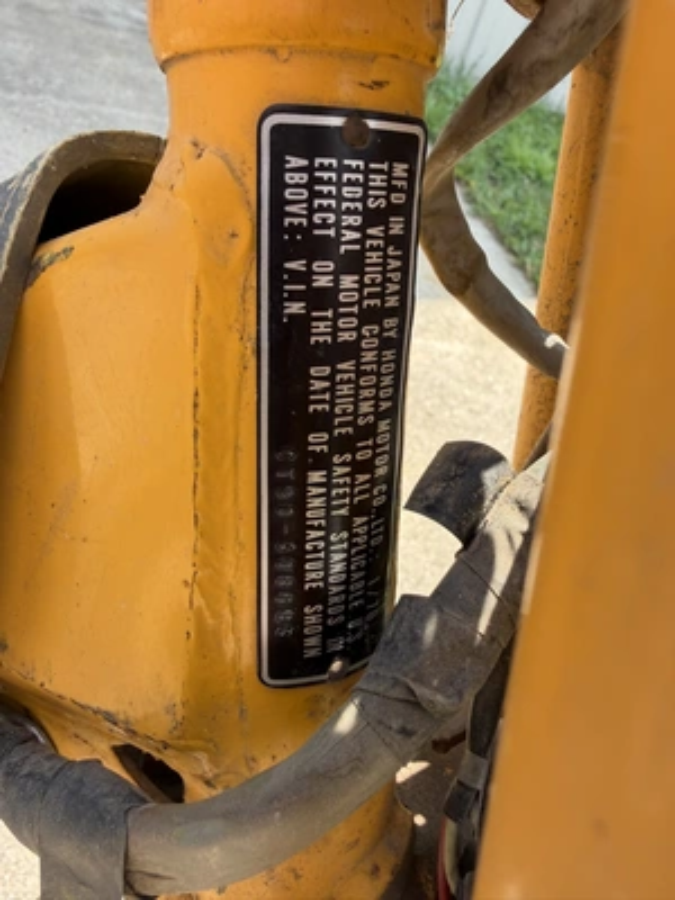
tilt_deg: -42.1
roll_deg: -20.6
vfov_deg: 71.6
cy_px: 450
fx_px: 624
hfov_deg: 56.8
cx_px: 338
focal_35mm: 24
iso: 40
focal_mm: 2.22
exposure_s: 1/216
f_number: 2.2
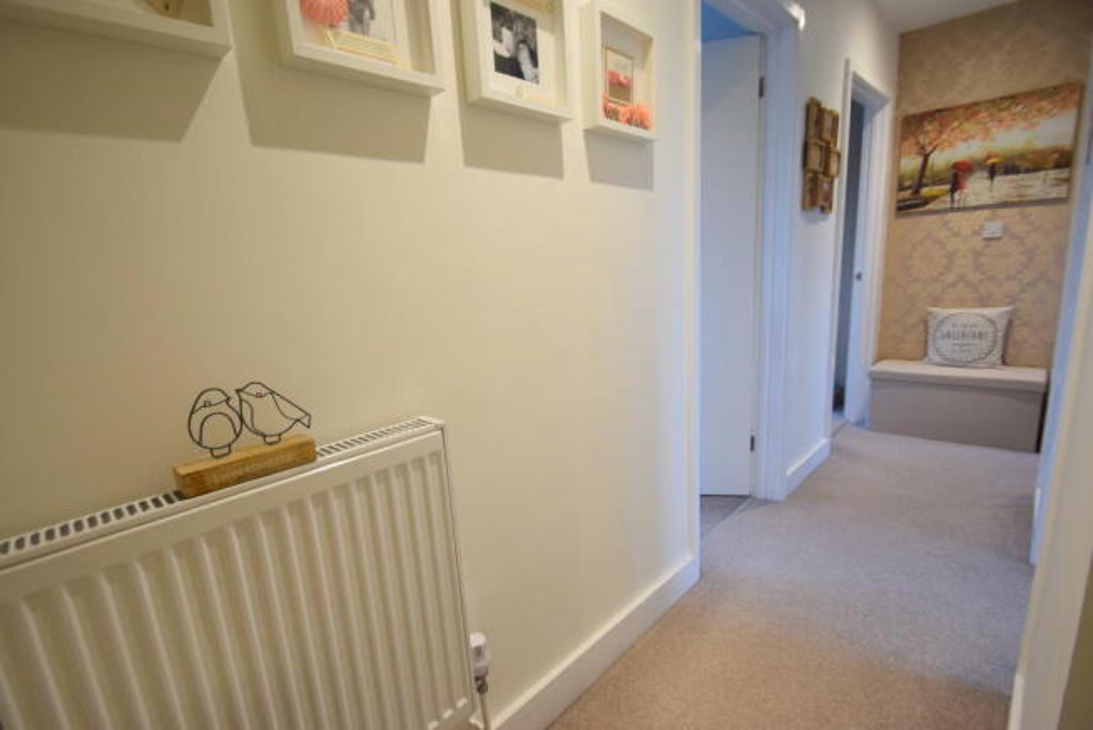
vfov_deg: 77.4
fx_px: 456
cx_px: 546
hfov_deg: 100.4
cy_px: 365
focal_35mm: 15
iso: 1000
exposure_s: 1/60
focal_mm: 10
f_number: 3.5
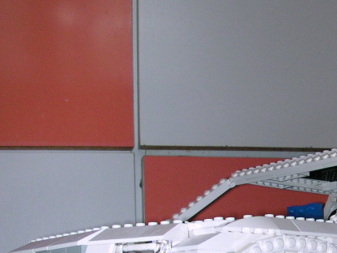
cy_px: 263
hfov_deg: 21.0
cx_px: 318
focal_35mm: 91
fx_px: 886
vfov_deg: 15.9
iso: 100
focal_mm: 5.6
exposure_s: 1/60
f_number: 2.7
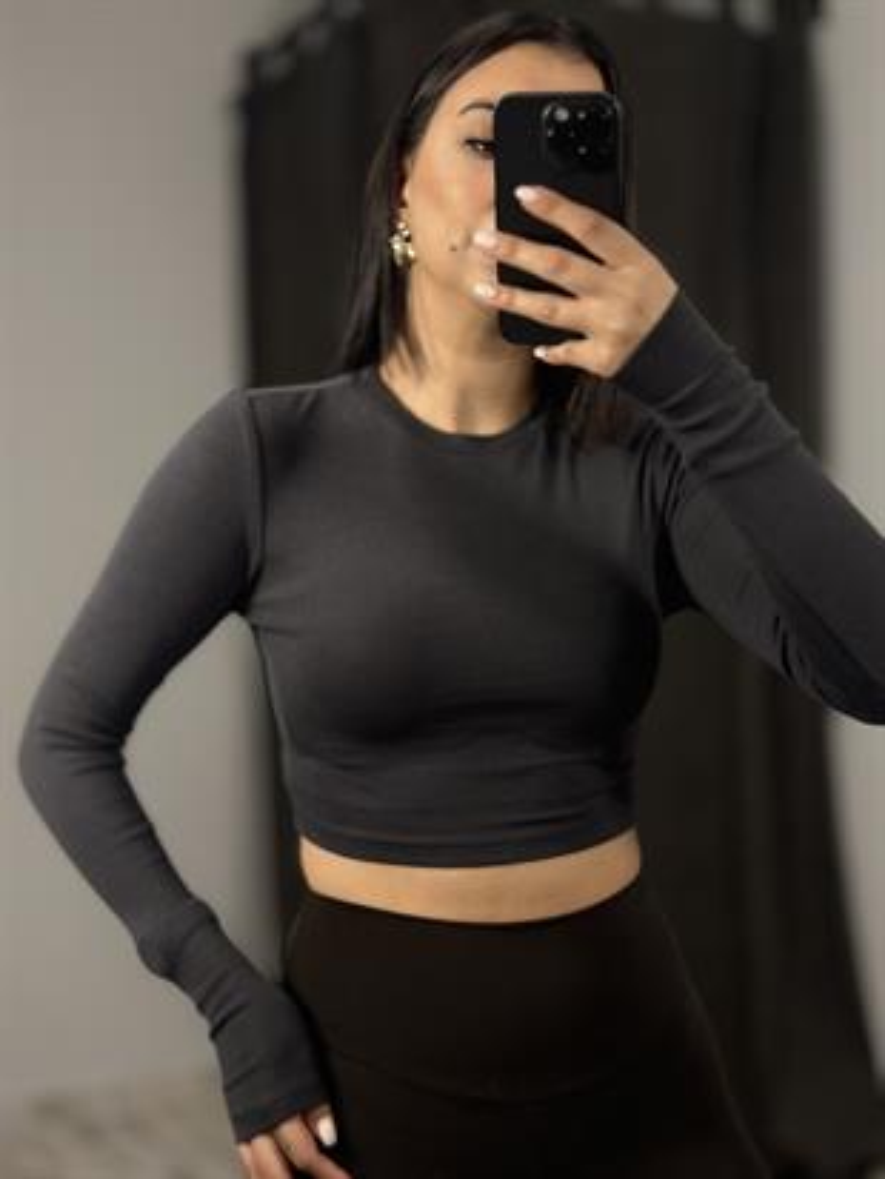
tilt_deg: -27.6
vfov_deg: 39.6
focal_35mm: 48
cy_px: 590
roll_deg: +3.0
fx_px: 1635
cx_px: 442
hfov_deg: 30.3
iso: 160
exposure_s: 1/100
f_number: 1.78
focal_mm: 6.86
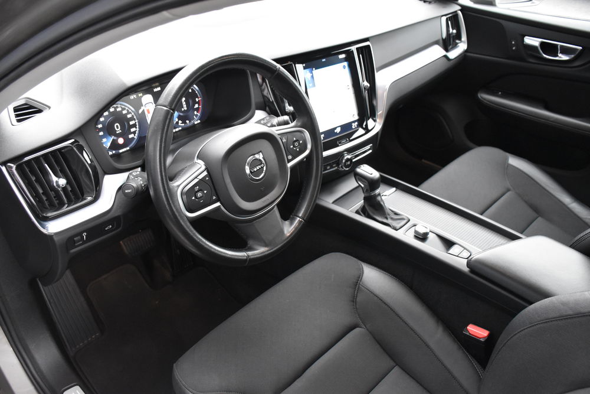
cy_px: 197
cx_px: 295
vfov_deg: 43.6
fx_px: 492
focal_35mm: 30
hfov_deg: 61.9
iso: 2800
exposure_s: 1/60
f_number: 3.5
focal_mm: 20
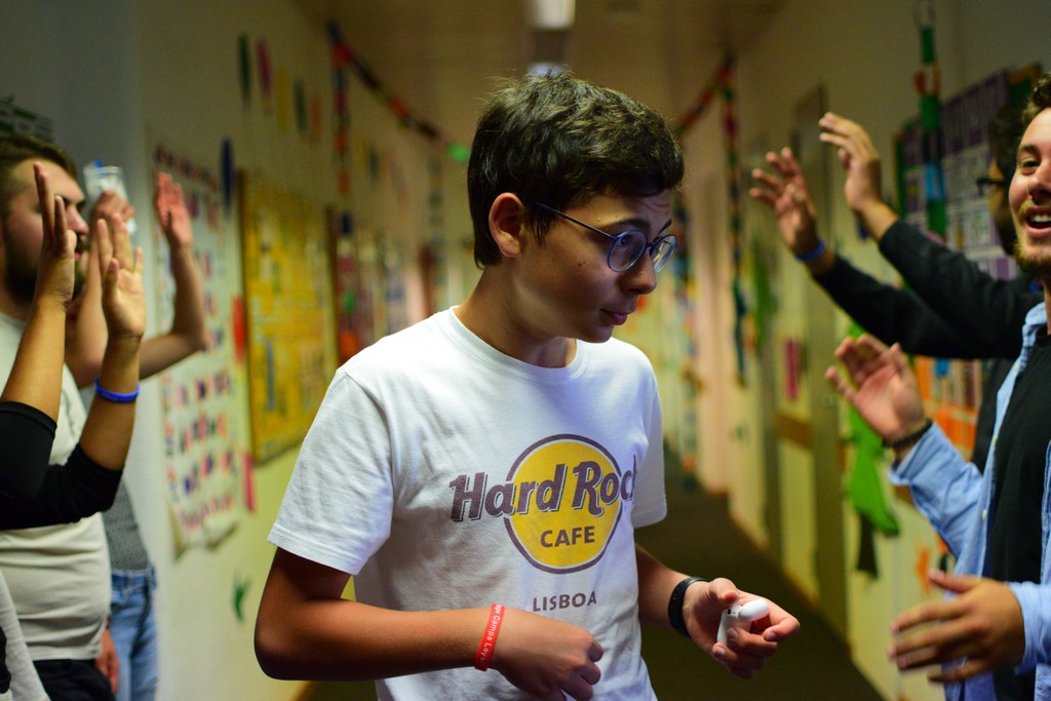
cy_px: 350
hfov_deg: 37.8
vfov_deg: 25.8
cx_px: 526
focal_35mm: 52
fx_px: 1533
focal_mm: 35
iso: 2200
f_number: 1.8
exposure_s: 1/400
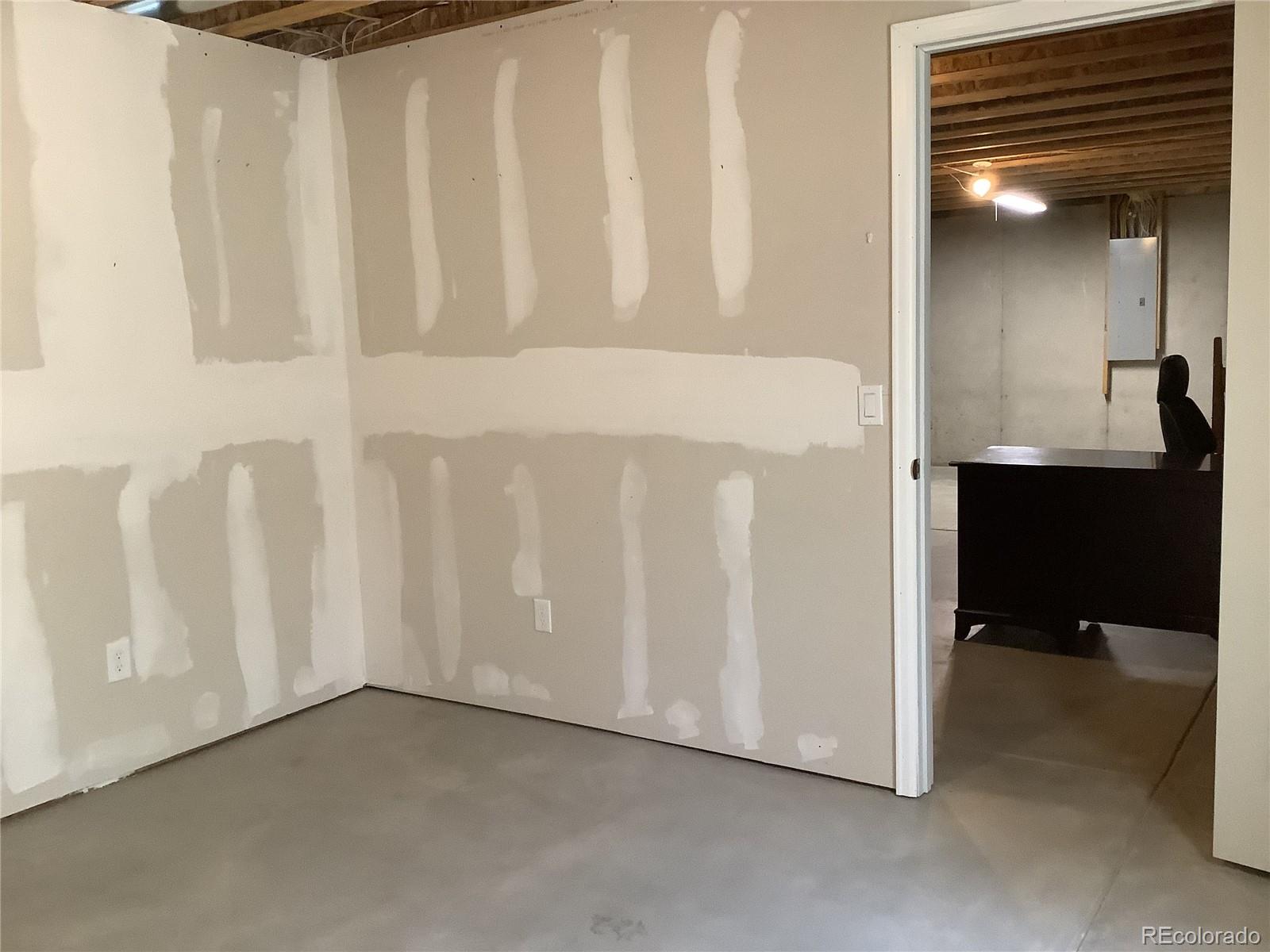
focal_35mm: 31
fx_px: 1137
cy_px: 476
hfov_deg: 58.4
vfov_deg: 45.4
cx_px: 635
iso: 320
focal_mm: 3.3
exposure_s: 1/60
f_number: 2.4
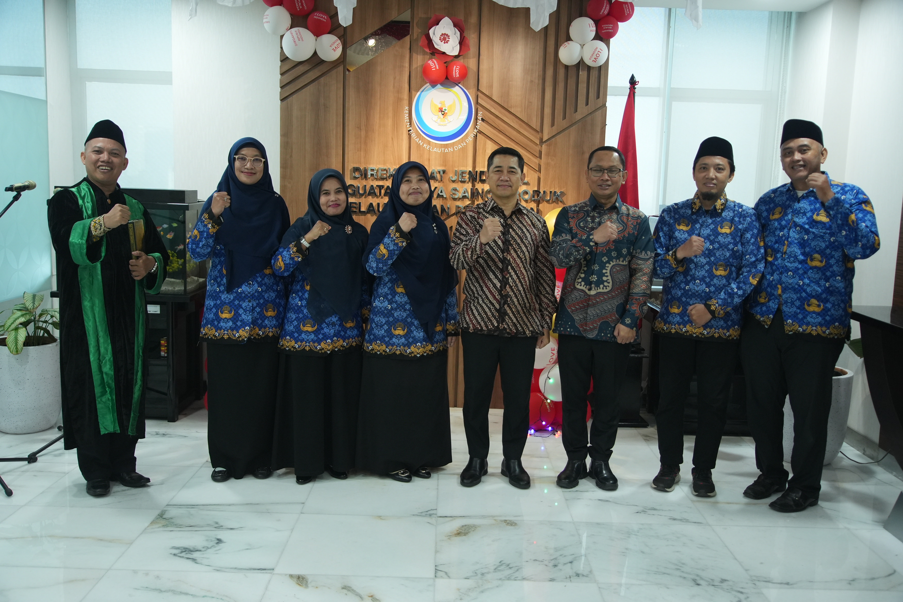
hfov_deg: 55.8
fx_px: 853
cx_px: 452
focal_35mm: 34
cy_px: 301
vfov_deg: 38.9
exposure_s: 1/109
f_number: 4
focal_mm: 34
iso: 2000
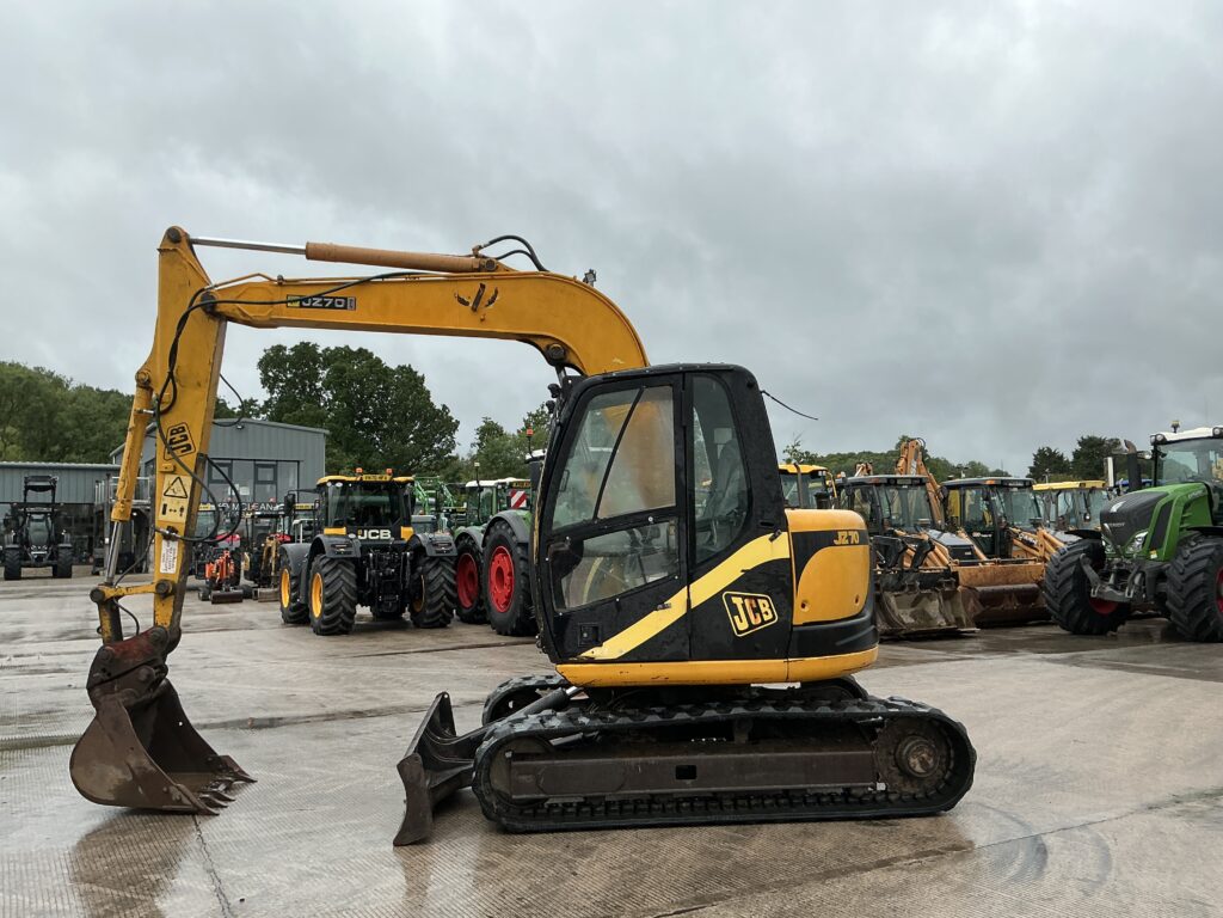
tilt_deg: +6.2
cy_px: 459
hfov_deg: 63.4
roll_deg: -1.5
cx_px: 612
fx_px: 989
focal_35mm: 28
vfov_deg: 49.7
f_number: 1.8
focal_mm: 3
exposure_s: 1/804
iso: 25
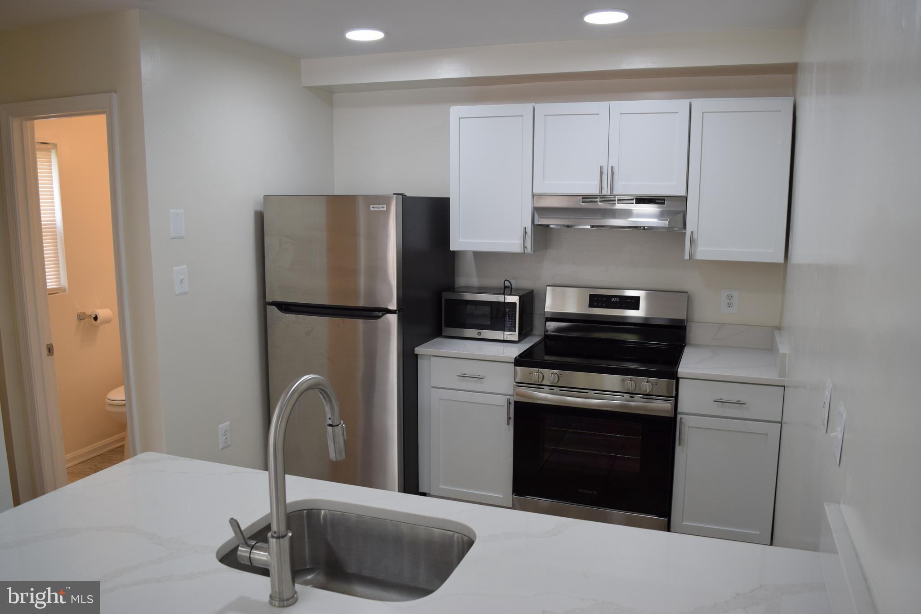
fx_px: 691
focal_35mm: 27
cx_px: 460
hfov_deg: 67.4
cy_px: 307
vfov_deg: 47.9
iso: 400
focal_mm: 18
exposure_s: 1/80
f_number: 4.5
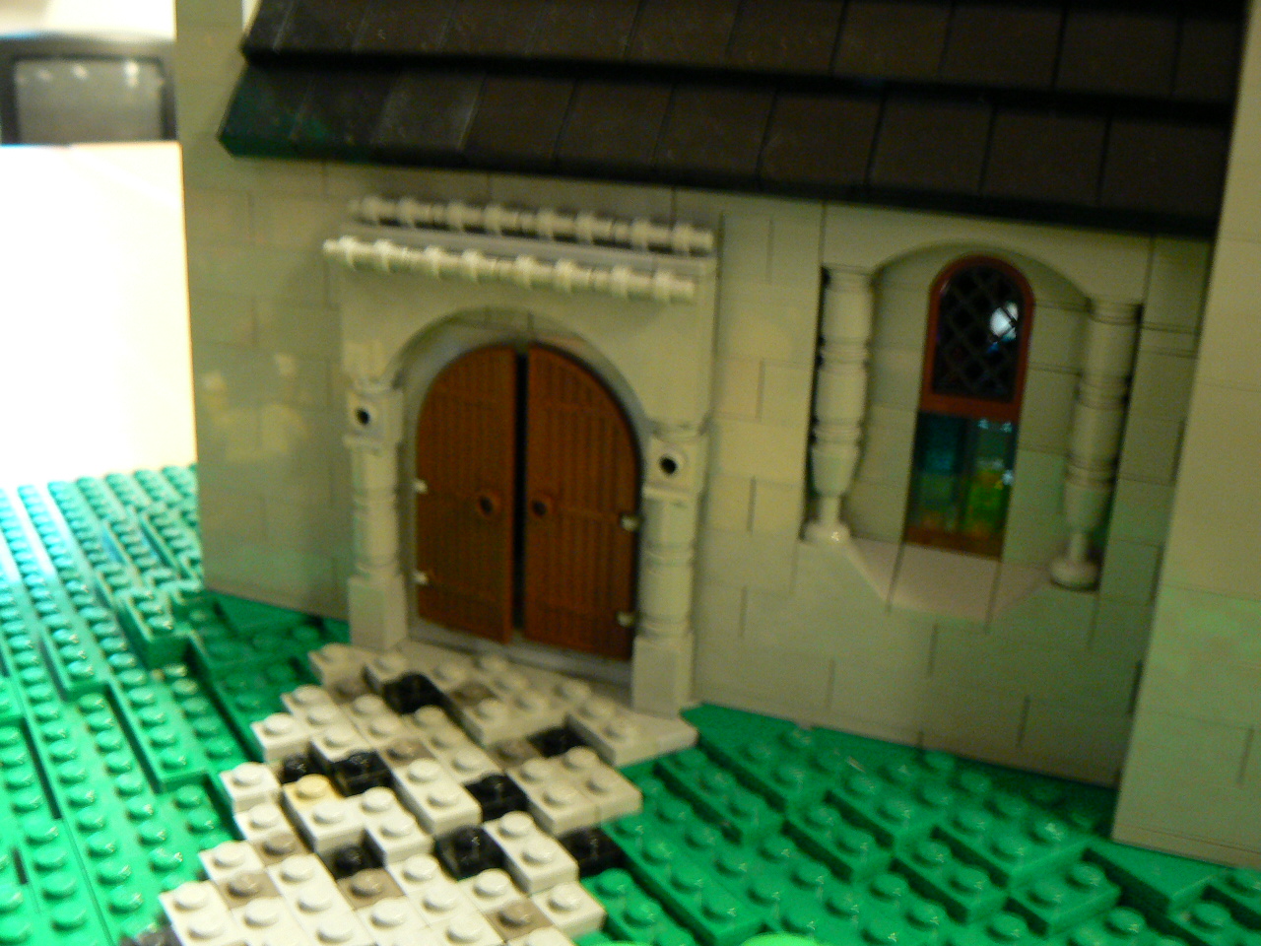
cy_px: 473
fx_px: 1311
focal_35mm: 36
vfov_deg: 39.7
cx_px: 630
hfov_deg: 51.4
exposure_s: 1/5
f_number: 2.8
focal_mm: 6
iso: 200
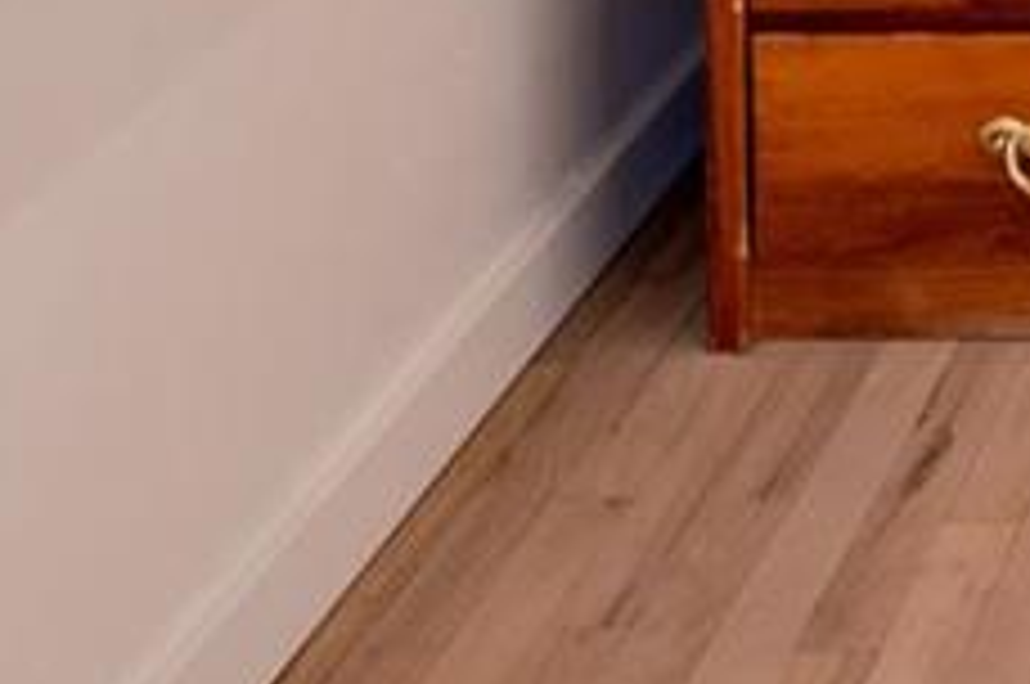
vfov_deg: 10.6
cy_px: -1188
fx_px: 2900
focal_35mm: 102
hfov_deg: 15.9
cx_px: 2038
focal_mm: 14.5
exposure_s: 1/1.25
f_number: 14
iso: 200
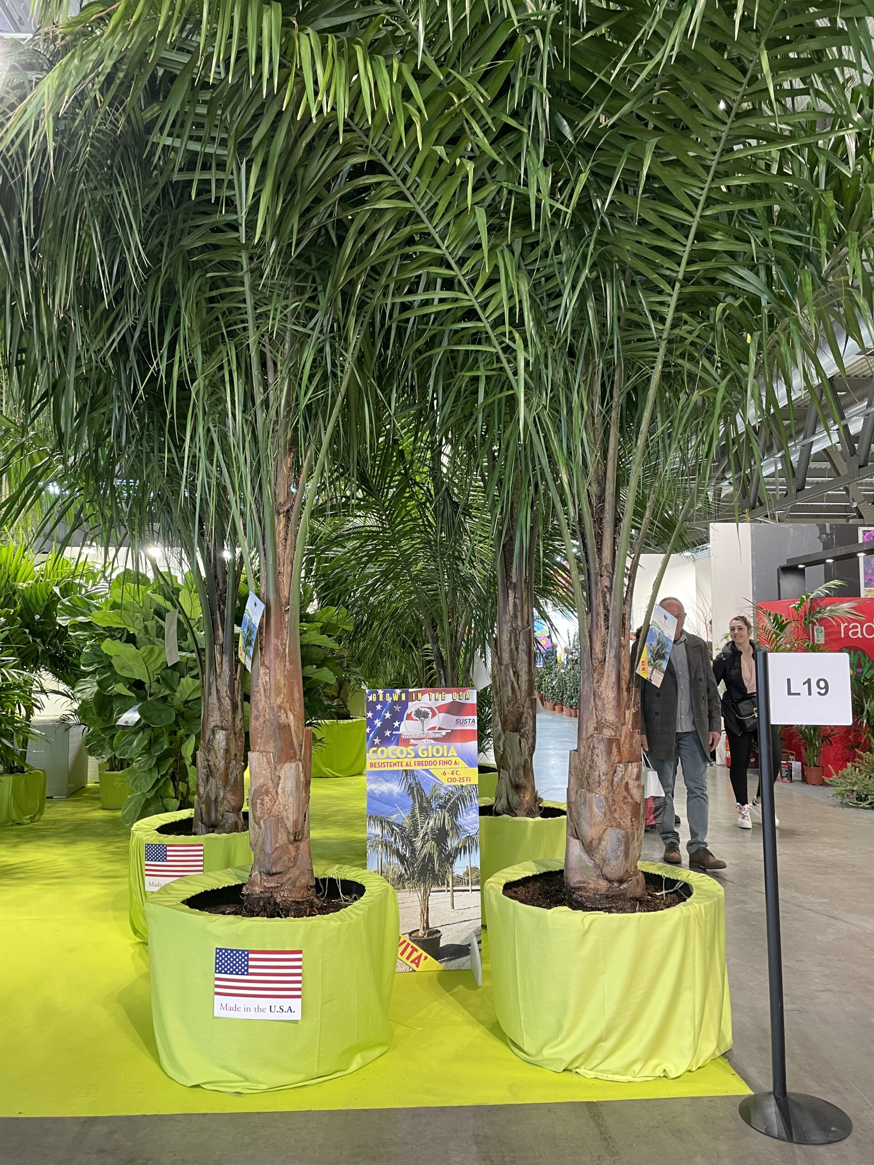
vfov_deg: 67.3
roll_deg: +0.6
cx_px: 437
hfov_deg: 53.1
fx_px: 875
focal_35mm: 26
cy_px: 582
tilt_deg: +4.9
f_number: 1.6
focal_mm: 4.2
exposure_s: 1/50
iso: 100
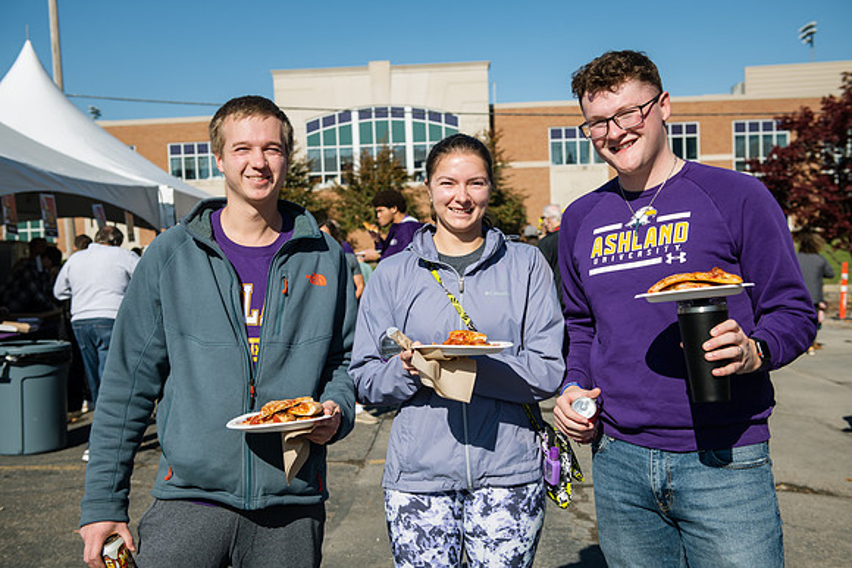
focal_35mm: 45
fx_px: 1065
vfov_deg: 29.9
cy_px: 284
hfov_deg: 43.6
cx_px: 426
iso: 80
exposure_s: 1/640
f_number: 5
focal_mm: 45
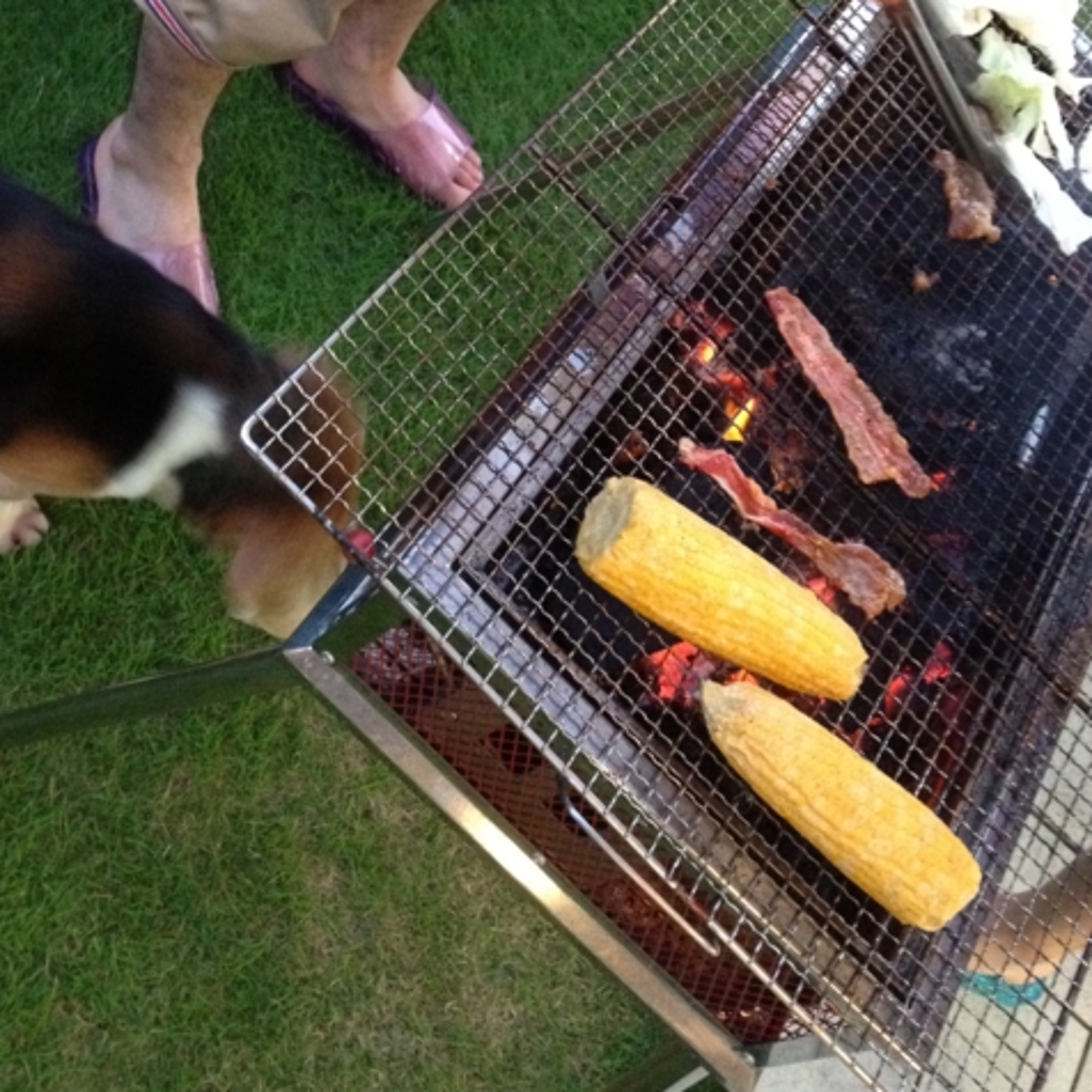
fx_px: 1856
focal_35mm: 52
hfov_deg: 32.7
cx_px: 450
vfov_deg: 32.2
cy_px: 280
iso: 500
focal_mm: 4.28
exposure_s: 1/15
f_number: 2.4
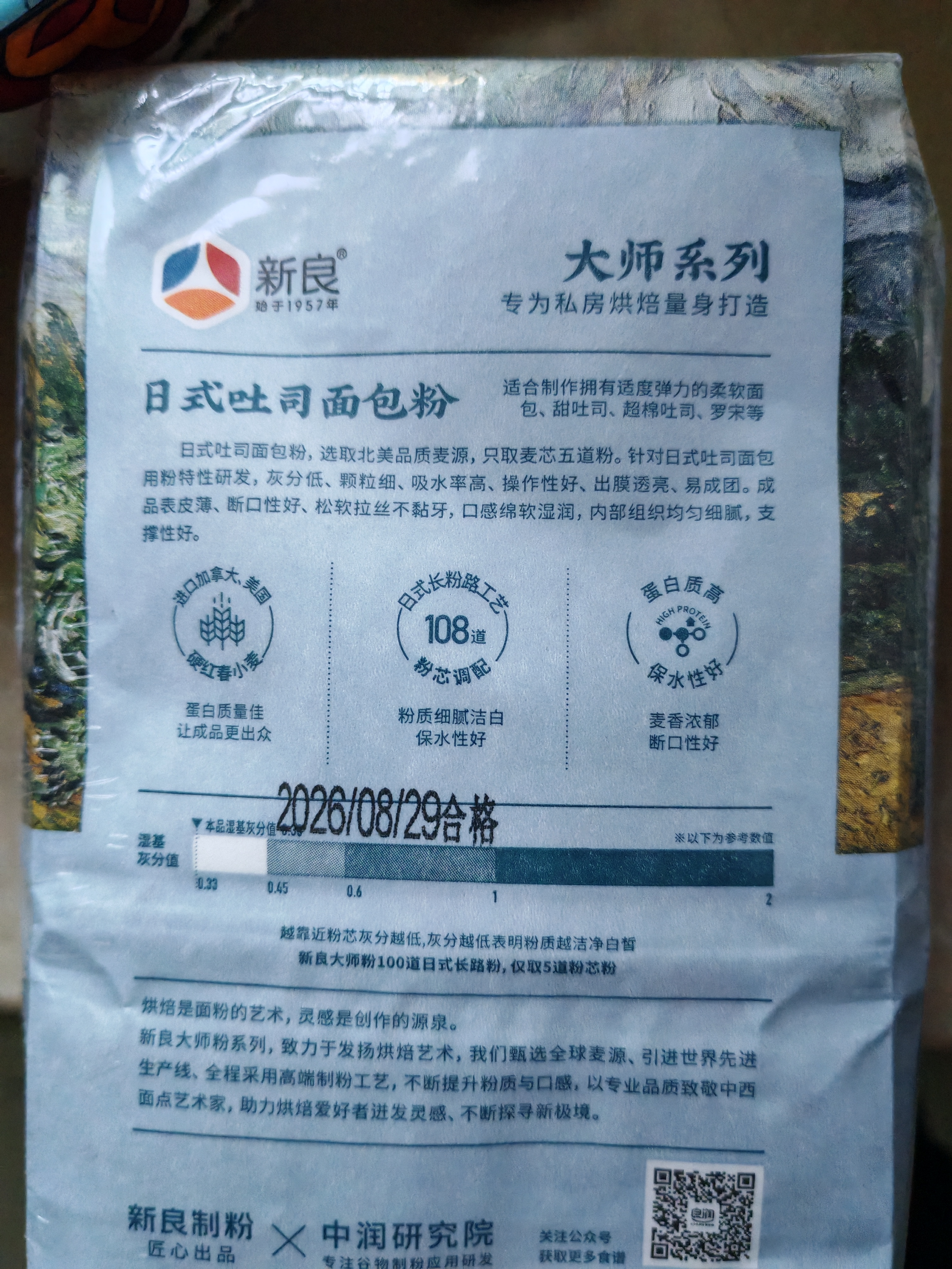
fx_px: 990
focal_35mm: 27
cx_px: 476
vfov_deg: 65.3
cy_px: 634
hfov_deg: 51.4
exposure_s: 1/50
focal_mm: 5.52
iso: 1250
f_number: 1.95
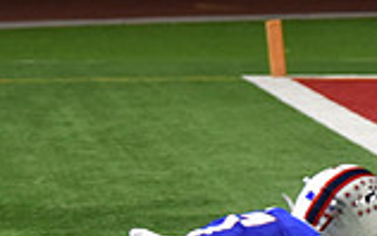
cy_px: -20
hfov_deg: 5.7
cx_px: 496
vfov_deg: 3.6
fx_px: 3773
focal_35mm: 367
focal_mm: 98
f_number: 2.8
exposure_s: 1/500
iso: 5000
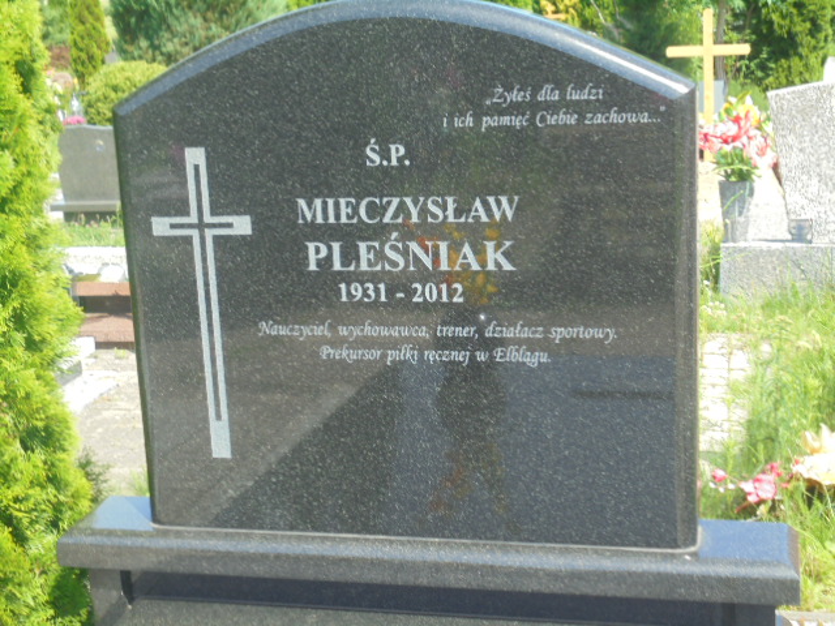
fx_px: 1351
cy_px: 313
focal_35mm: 56
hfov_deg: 34.3
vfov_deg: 26.1
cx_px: 418
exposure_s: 1/160
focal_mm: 10.1
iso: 100
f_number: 5.2
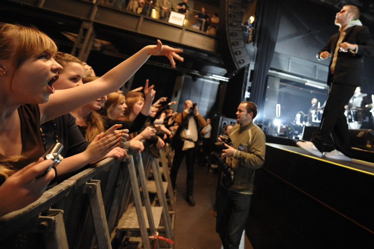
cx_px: 187
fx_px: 145
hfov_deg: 104.3
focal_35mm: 14
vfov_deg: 81.2
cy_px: 124
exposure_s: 1/160
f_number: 2.8
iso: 3200
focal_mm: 14
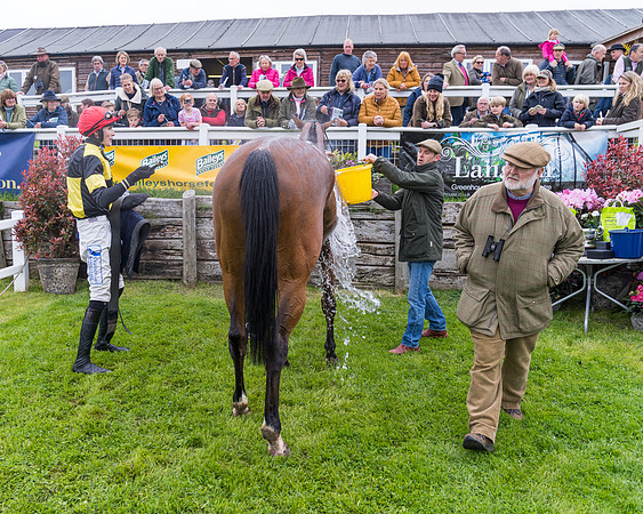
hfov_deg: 60.9
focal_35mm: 28
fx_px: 541
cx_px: 258
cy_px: 263
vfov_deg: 50.8
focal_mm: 24
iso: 250
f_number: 5
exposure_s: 1/400
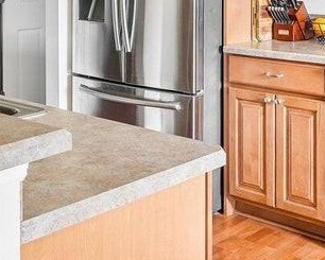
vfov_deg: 22.0
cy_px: -18
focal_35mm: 66
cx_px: 142
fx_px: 635
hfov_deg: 28.7
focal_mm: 14
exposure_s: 1/1.25
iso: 100
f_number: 11
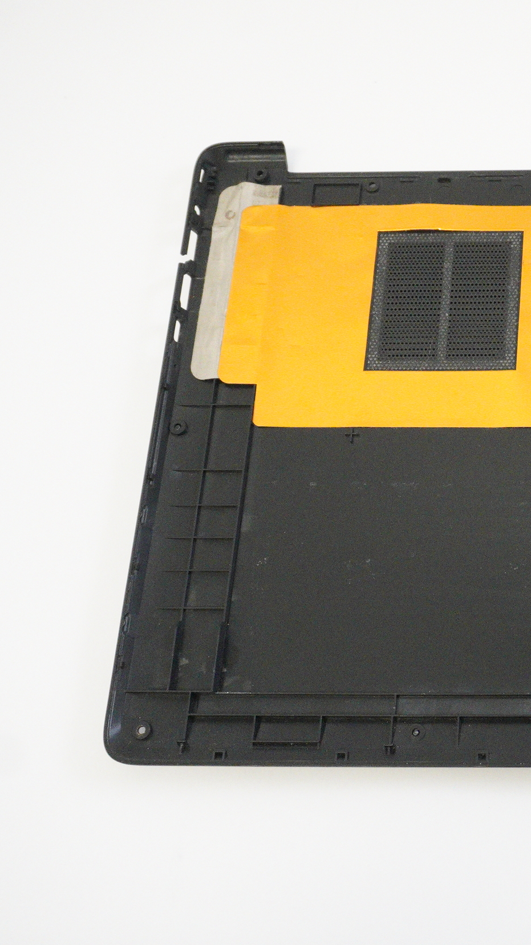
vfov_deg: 41.5
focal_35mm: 50
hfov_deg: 22.1
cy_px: 472
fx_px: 1246
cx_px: 646
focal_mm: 21
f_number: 5.6
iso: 6400
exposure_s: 1/200
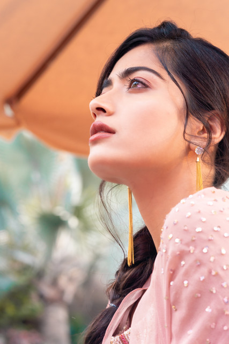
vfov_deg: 23.9
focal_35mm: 85
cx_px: 114
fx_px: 811
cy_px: 172
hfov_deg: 16.1
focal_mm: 85
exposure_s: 1/200
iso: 800
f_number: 6.7
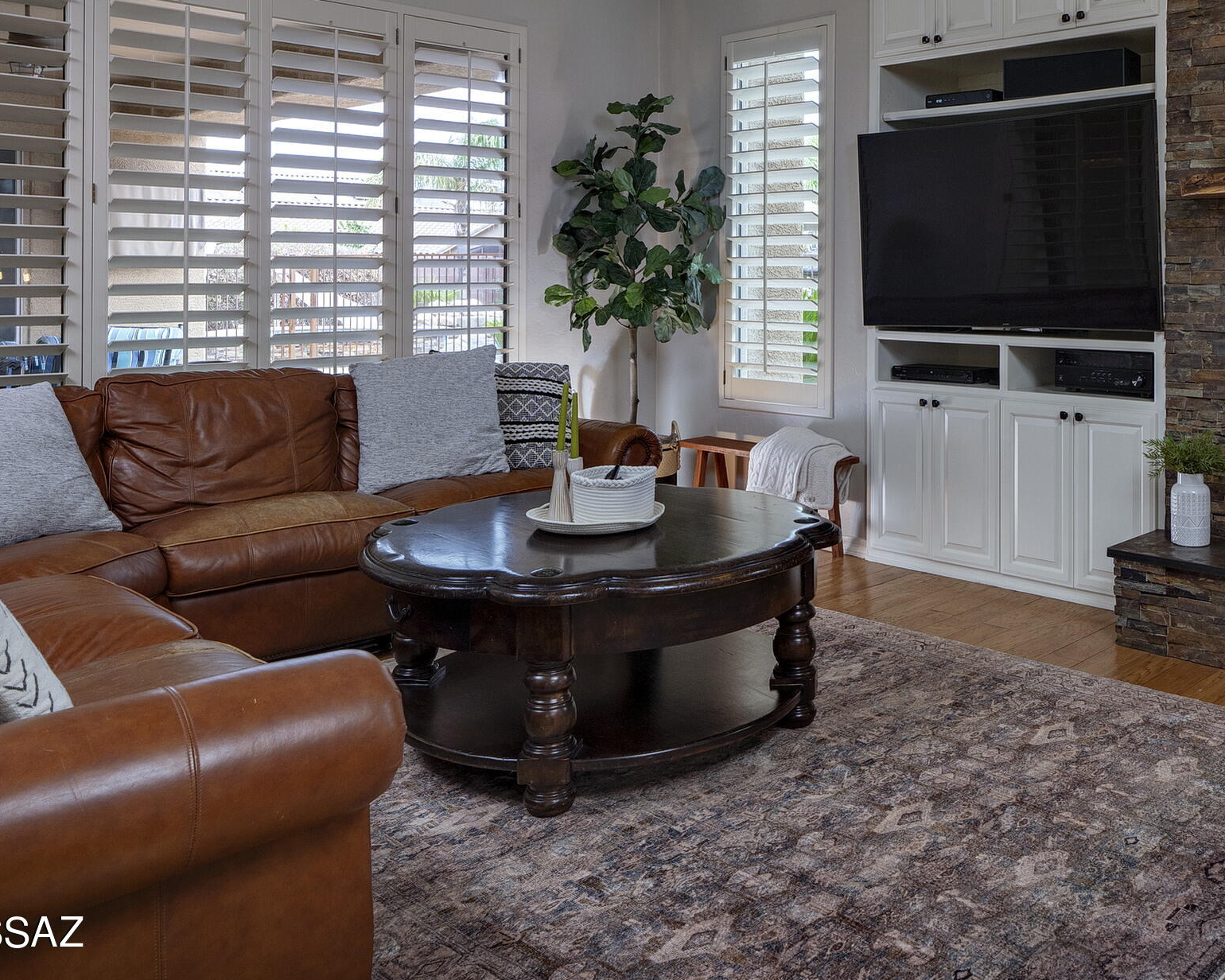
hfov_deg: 57.8
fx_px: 1051
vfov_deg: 48.3
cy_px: 258
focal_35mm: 29
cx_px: 895
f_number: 9
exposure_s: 1/20
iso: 200
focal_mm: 17
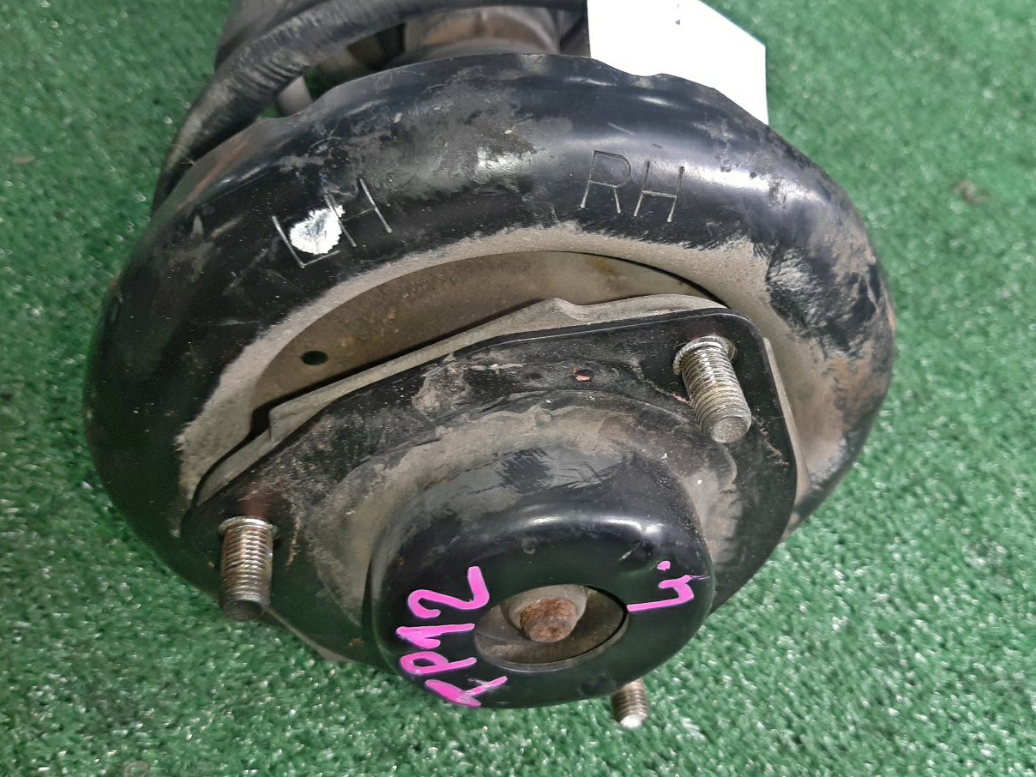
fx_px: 928
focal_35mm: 31
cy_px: 428
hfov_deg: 58.1
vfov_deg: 45.4
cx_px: 588
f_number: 1.7
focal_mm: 3.93
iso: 123
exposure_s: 1/50
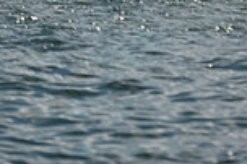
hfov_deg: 3.4
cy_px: -283
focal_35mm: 612
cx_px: 58
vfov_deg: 2.2
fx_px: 4194
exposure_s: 1/2500
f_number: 4
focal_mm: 160
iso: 250
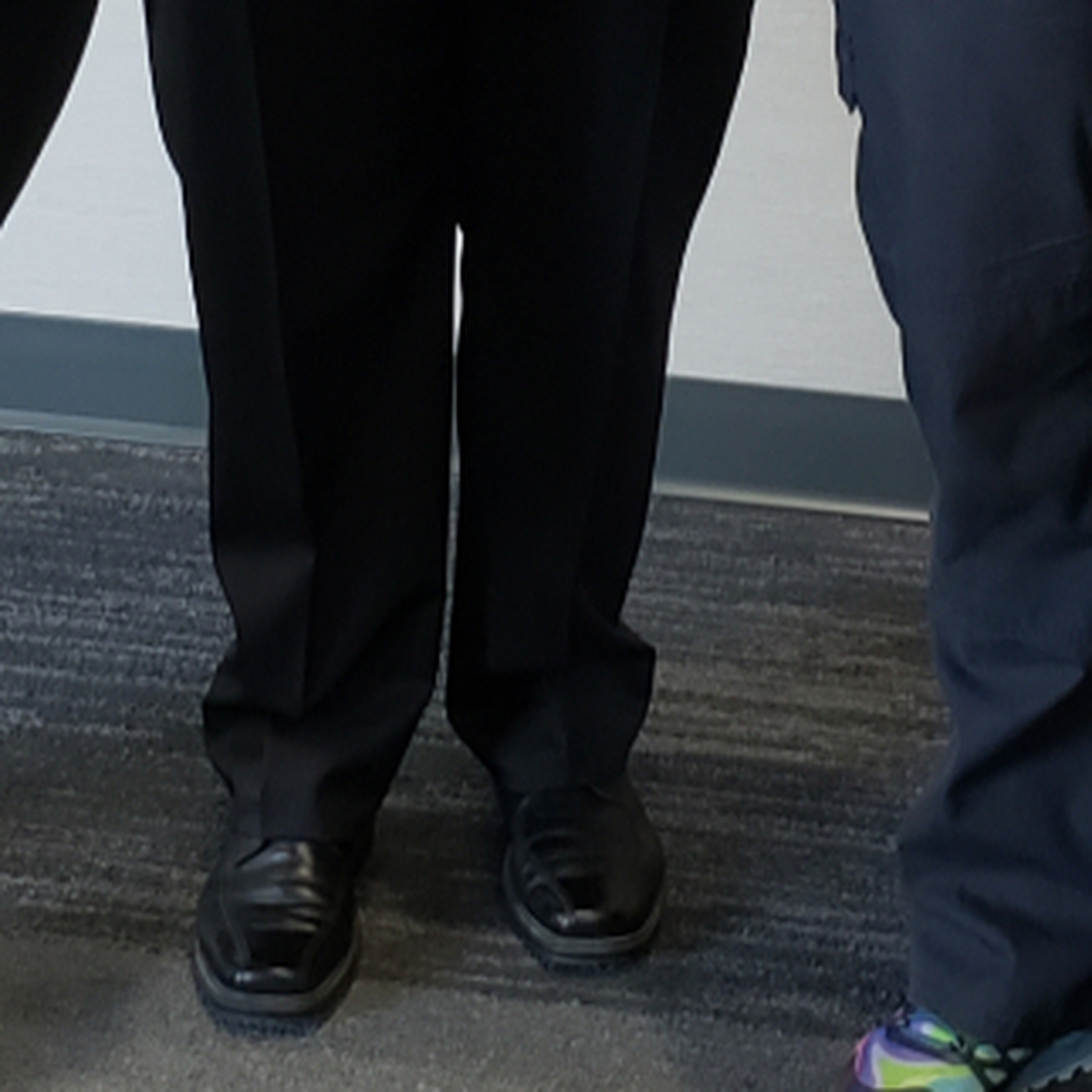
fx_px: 2712
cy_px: -519
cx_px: 514
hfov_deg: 22.8
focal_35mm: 76
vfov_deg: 19.9
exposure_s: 1/60
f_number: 1.5
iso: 200
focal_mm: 4.3
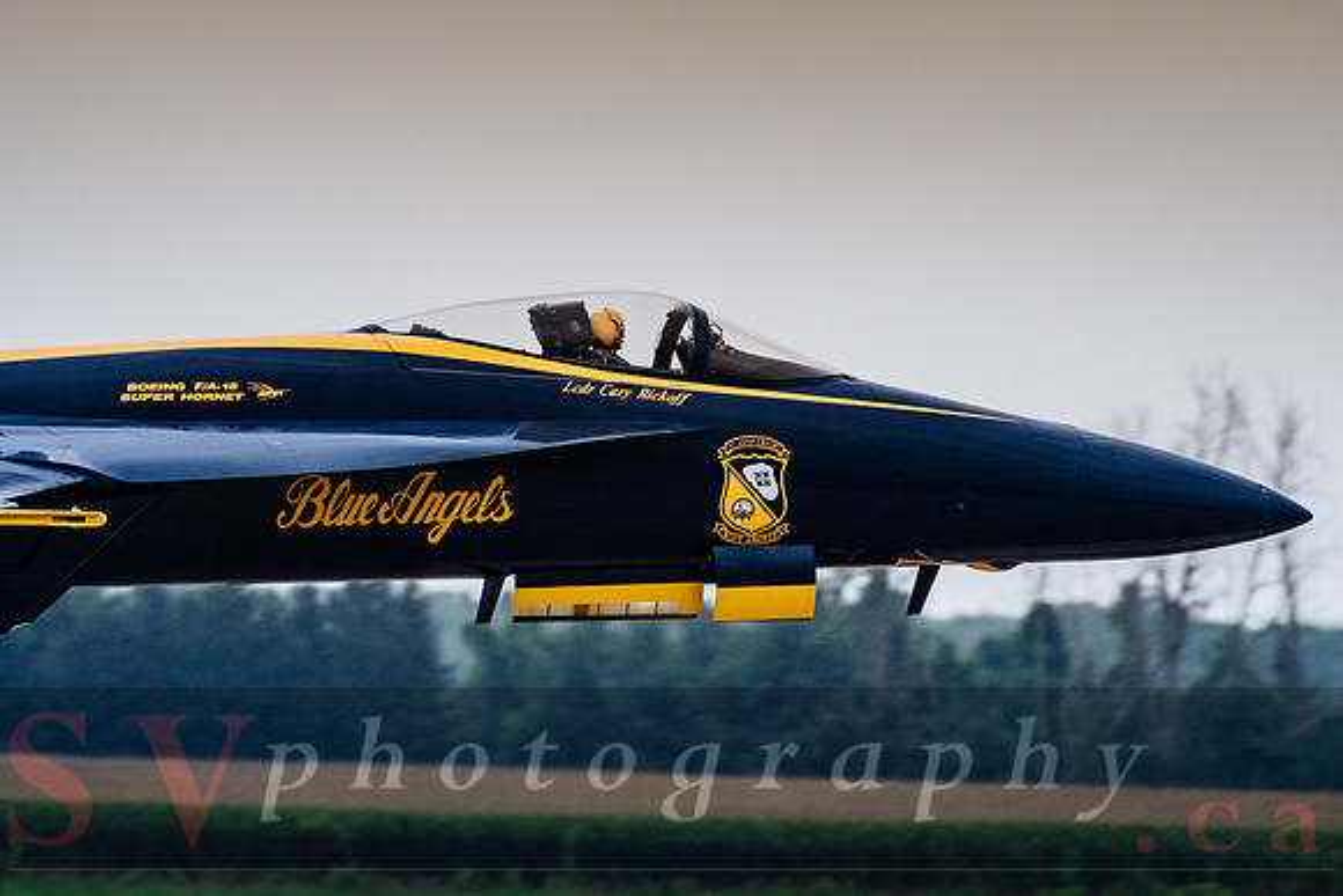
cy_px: 406
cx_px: 734
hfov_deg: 2.9
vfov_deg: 1.9
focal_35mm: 722
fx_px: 26923
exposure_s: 1/2000
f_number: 5.6
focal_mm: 440
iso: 800
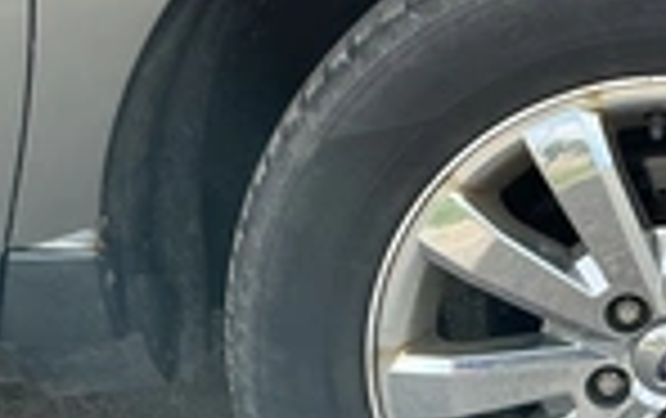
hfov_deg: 24.5
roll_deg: -6.0
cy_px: 225
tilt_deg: -18.7
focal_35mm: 80
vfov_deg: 16.4
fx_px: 1454
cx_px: 675
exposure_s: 1/324
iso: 25
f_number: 1.8
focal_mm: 3
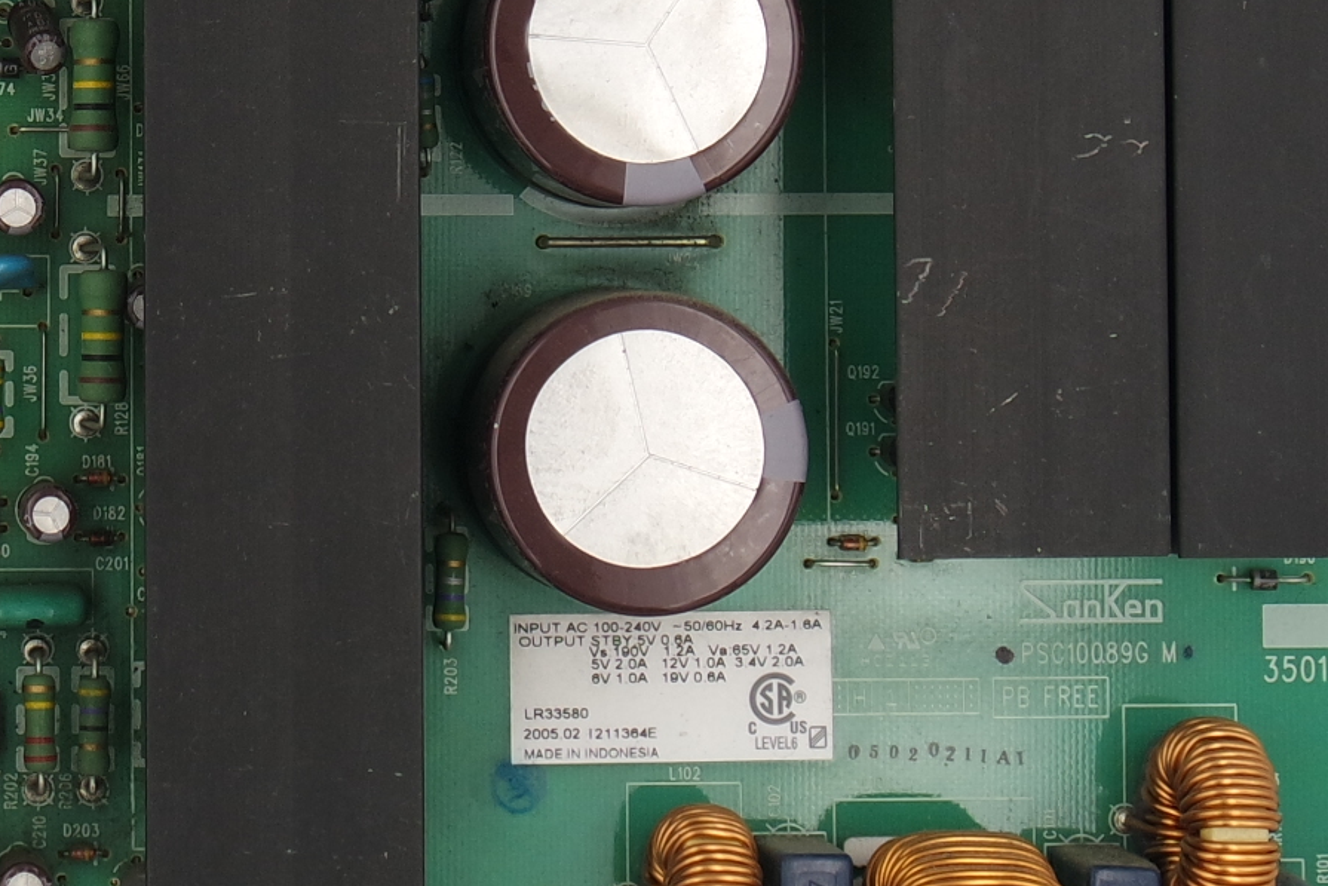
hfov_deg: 16.4
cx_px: 151
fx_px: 4538
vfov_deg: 11.1
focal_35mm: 123
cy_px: 45
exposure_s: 1/100
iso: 160
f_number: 5
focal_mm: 14
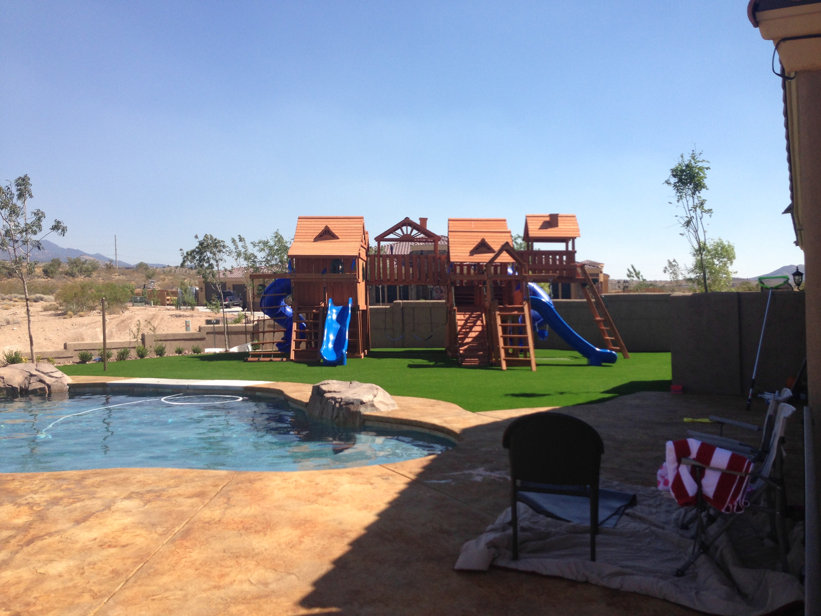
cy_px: 308
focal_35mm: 33
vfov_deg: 42.9
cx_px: 410
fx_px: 783
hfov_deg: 55.4
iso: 50
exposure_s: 1/1391
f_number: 2.4
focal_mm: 4.13
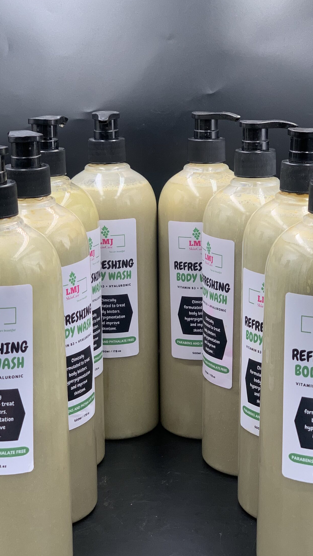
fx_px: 974
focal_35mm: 66
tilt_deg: -14.9
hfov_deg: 18.3
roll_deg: +0.1
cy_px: 292
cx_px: 156
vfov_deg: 31.9
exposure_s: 1/91
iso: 50
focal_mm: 6
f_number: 2.4
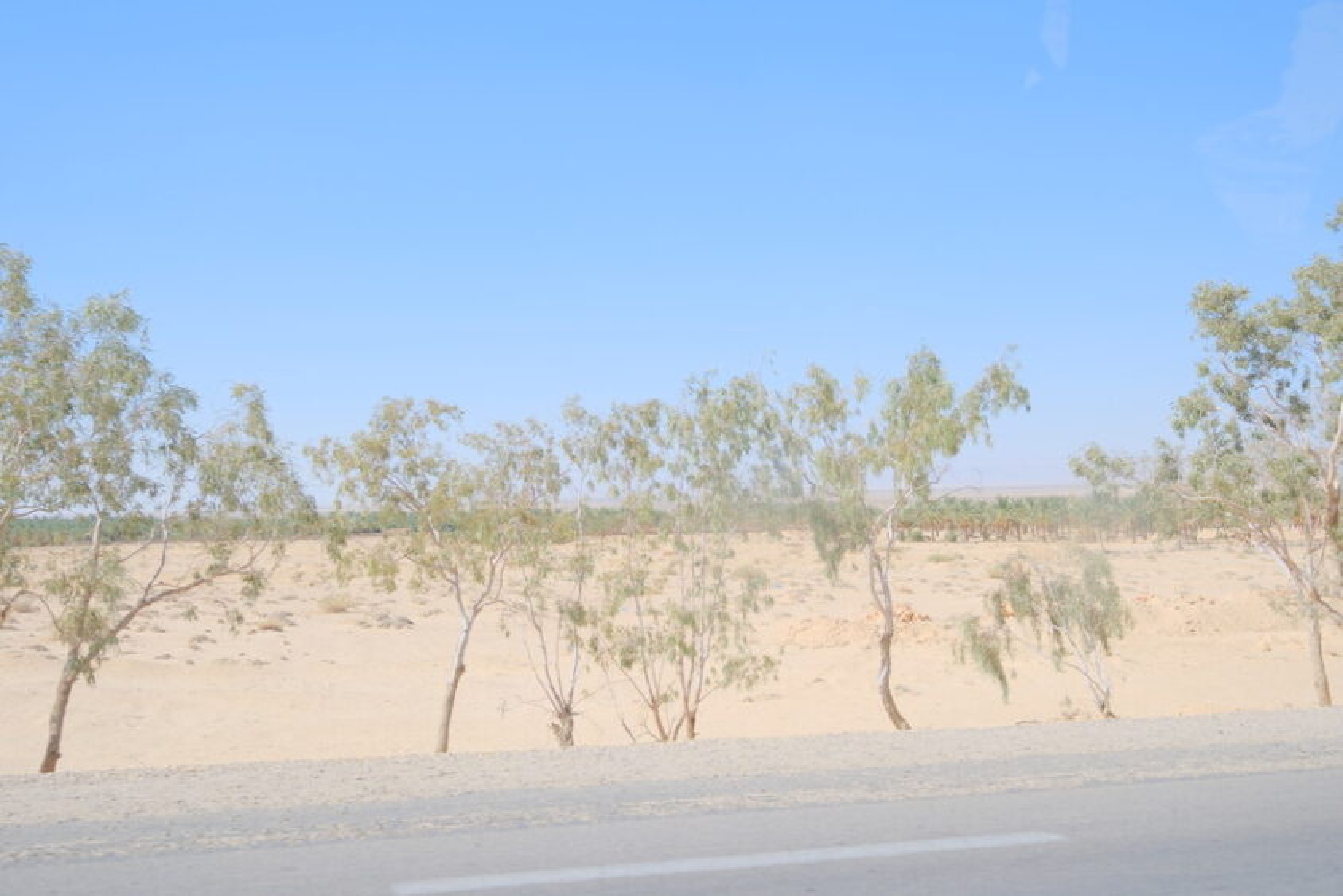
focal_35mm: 36
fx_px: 1343
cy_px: 448
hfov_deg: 53.1
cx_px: 672
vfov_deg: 36.9
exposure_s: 1/1100
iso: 640
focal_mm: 24
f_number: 5
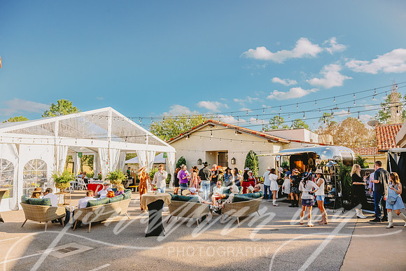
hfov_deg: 73.7
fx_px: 271
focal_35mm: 24
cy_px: 136
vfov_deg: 53.2
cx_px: 203
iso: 640
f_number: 7.1
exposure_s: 1/2000
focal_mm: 24
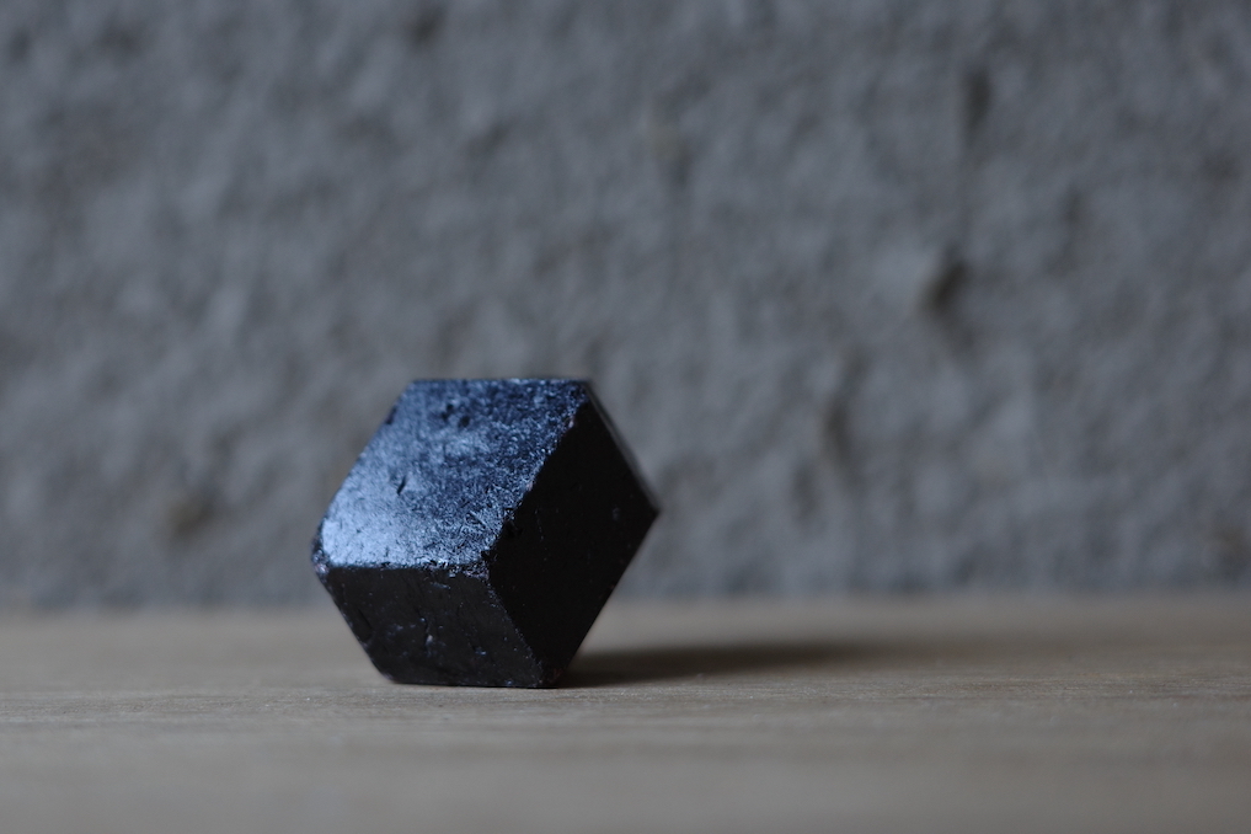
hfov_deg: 33.9
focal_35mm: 59
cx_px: 524
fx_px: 2050
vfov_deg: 23.0
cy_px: 342
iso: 200
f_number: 2.8
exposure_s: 1/60
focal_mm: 26
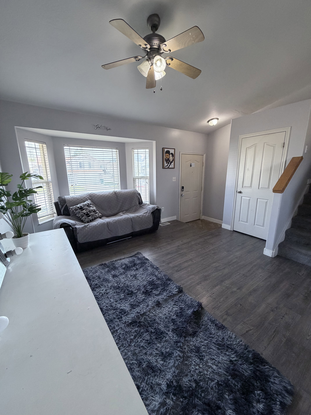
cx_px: 156
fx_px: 168
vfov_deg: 102.1
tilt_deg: -13.2
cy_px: 208
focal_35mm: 14
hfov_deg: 85.7
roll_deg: +1.2
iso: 250
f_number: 2.2
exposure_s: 1/120
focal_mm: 2.22
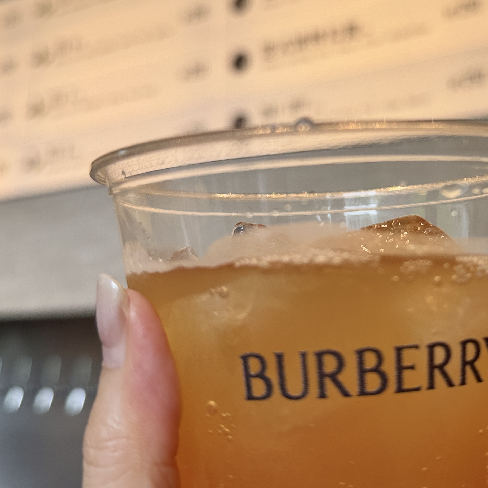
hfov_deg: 36.7
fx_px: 718
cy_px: 151
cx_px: 366
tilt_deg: +14.2
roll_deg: +1.4
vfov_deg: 37.0
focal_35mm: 45
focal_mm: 6.76
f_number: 1.78
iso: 50
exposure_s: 1/138
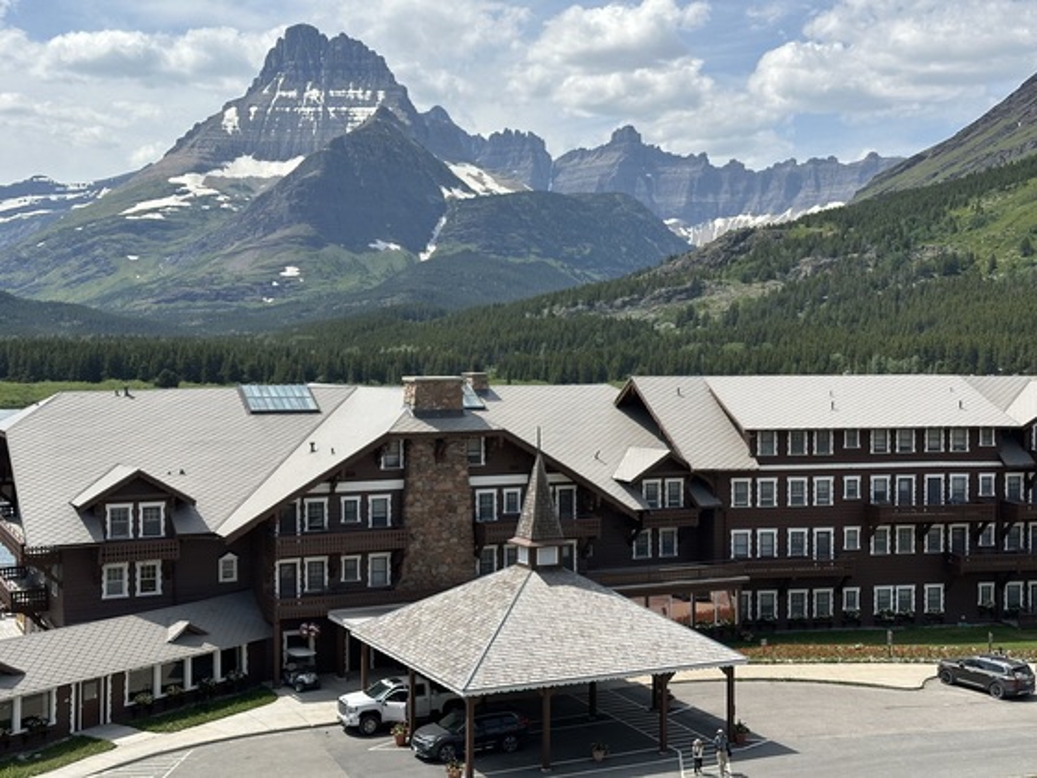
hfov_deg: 39.7
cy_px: 389
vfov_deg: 30.3
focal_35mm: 48
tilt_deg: -2.4
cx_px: 518
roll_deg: -0.5
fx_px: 1438
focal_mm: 6.86
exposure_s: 1/3367
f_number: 1.78
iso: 64
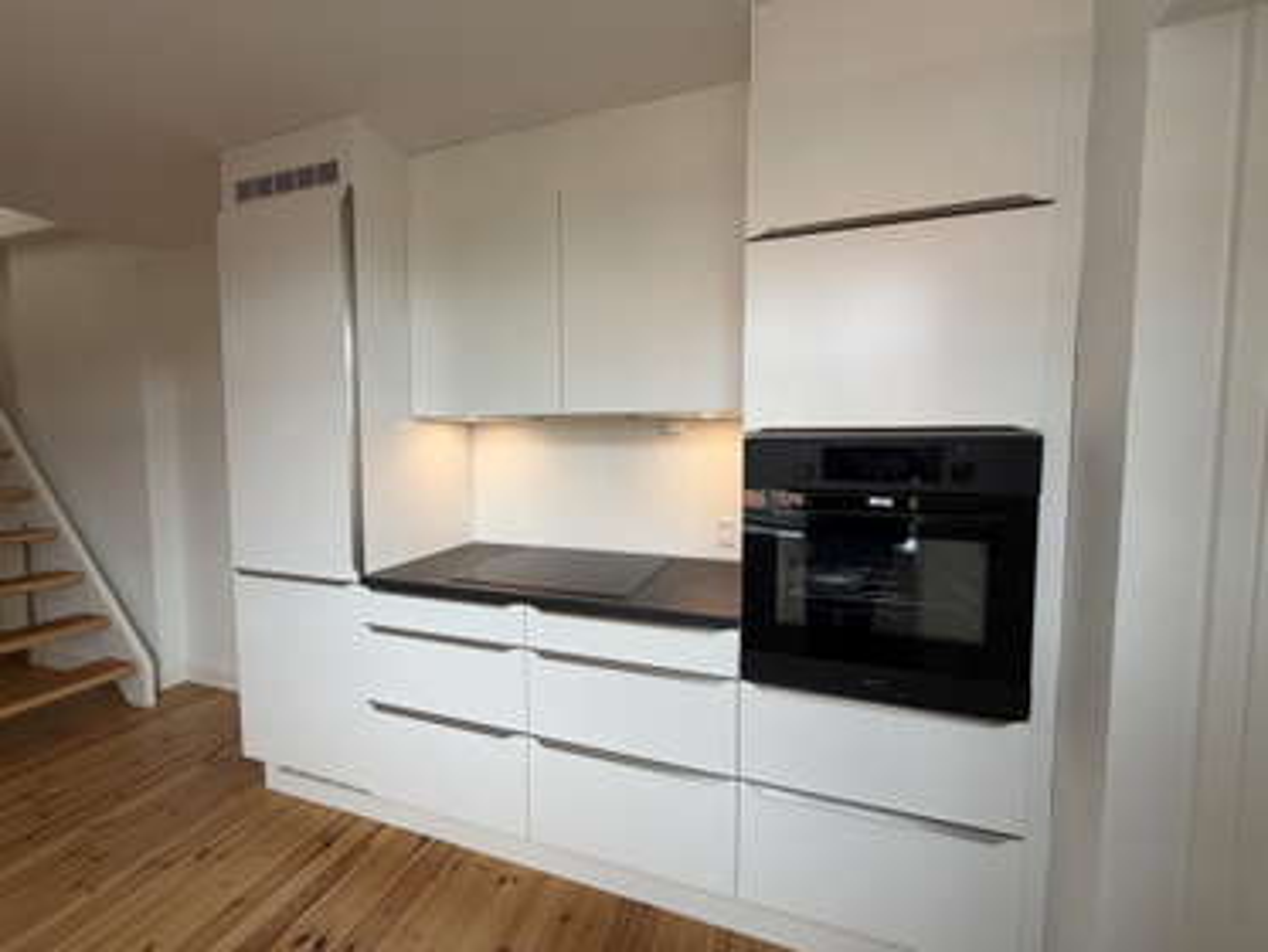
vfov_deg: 85.7
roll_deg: -0.2
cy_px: 476
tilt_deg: -3.8
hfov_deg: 102.0
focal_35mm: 14
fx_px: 513
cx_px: 634
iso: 100
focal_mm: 2.22
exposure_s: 1/121
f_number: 2.2
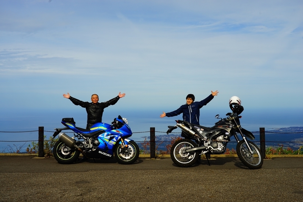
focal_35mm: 45
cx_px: 152
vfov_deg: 29.9
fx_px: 379
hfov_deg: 43.6
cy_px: 101
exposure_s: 1/250
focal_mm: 45
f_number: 11
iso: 100
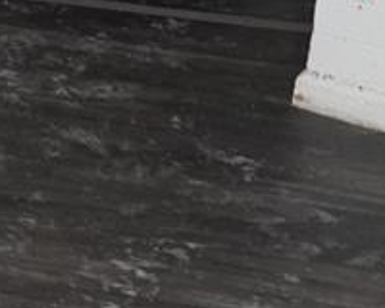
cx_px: -424
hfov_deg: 10.2
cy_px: -164
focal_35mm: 173
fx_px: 1971
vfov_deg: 8.7
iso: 250
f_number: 3.2
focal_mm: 13.31
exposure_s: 1/40
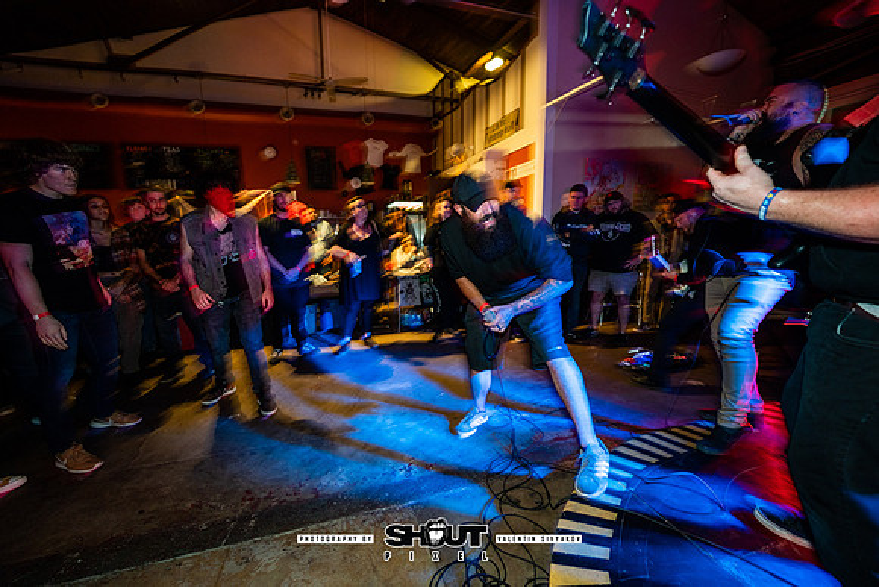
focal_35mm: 14
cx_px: 440
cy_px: 294
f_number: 2.8
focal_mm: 14
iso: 320
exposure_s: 1/10
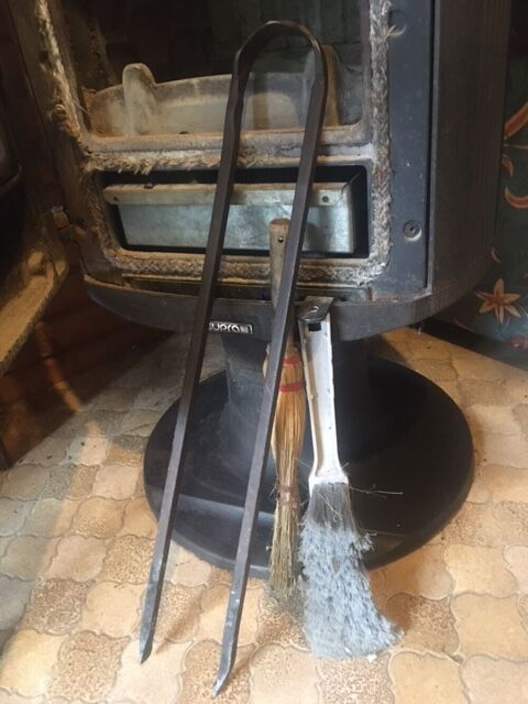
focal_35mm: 29
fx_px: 590
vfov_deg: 61.7
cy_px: 352
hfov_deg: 48.2
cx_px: 264
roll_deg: +6.2
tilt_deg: -28.4
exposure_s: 1/17
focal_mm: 4.15
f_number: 2.2
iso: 320
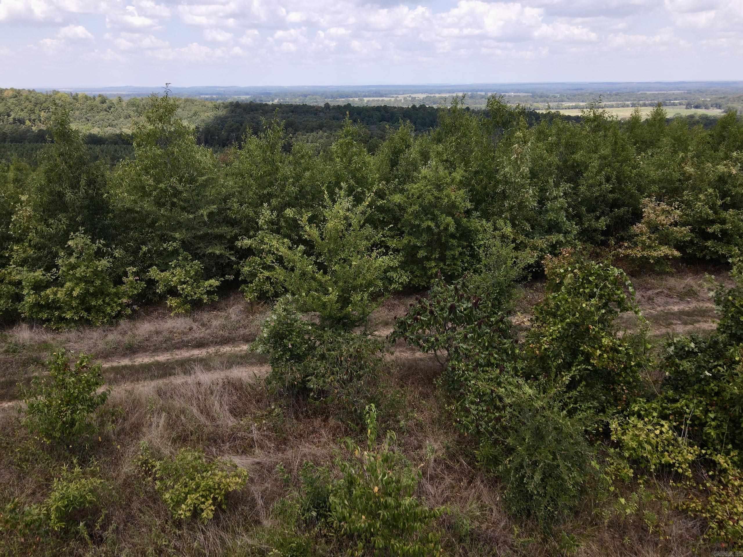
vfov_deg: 56.8
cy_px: 278
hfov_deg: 71.6
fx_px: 515
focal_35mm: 24
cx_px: 372
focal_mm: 4.5
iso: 270
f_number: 2.8
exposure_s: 1/15
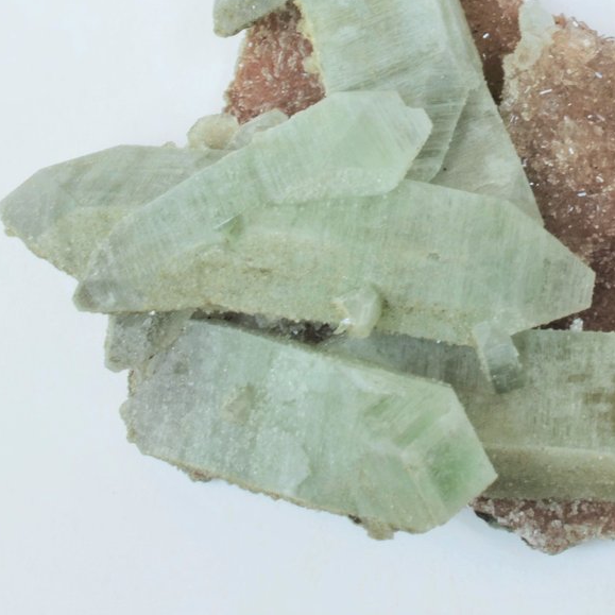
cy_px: 87
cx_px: 517
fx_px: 2834
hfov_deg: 12.3
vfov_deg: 12.3
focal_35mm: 141
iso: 100
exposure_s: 1
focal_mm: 40
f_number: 25
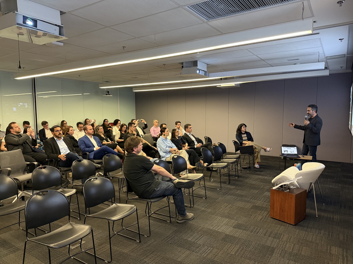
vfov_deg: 56.8
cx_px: 176
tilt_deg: -4.7
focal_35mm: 24
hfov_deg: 71.6
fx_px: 245
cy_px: 132
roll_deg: +0.3
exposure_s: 1/60
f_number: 1.78
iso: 320
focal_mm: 6.76
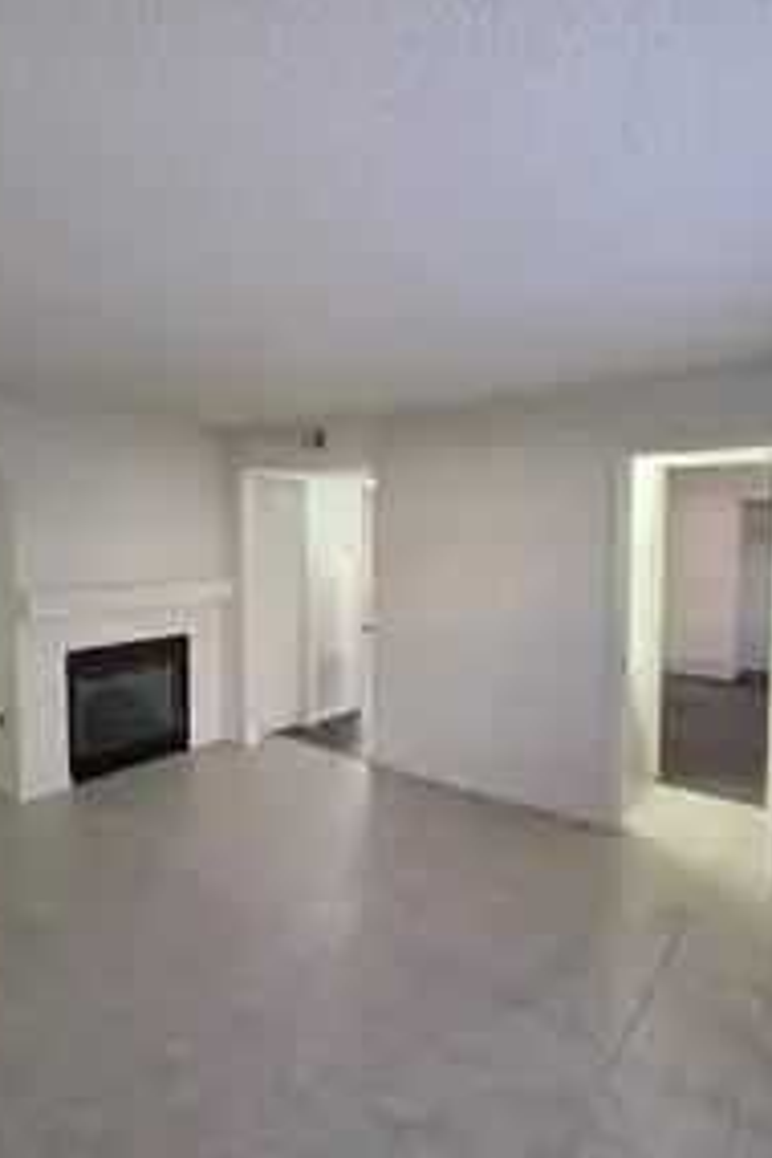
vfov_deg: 86.9
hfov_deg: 63.8
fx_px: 611
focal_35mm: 19
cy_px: 569
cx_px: 297
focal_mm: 2.2
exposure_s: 1/60
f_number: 1.9
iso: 200
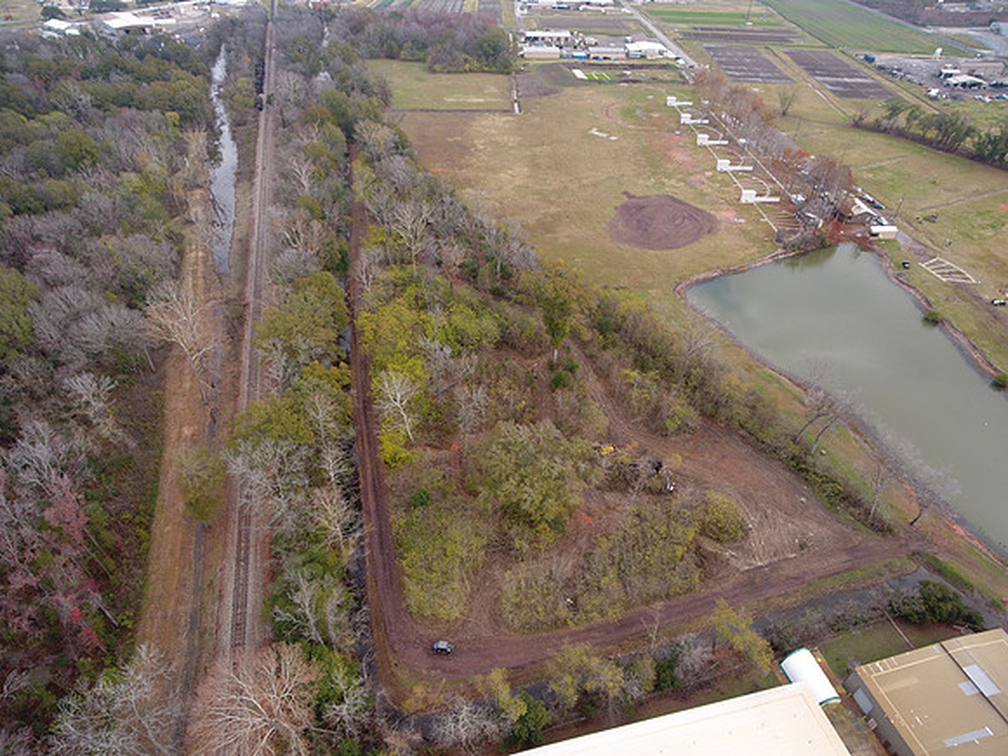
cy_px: 378
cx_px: 504
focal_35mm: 20
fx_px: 582
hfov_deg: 81.7
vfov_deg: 66.0
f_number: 2.8
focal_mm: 3.61
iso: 100
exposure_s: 1/243
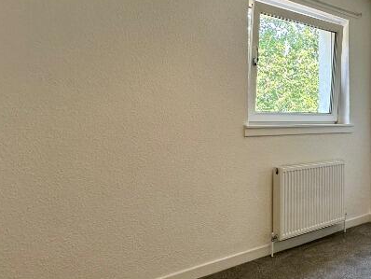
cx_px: 362
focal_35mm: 36
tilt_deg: +0.2
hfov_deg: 44.5
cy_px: 123
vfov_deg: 39.6
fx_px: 386
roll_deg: -0.2
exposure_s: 1/100
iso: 100
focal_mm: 2.22
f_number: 2.2
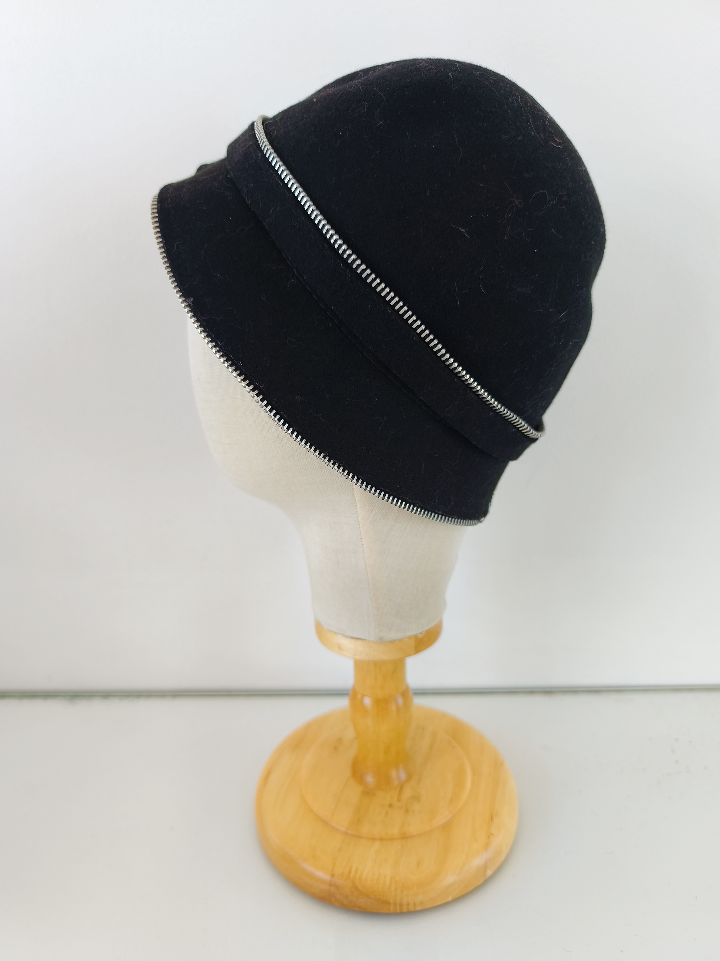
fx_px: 638
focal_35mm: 23
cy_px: 480
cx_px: 360
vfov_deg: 73.9
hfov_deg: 58.9
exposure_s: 1/30
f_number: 1.65
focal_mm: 6.14
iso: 50
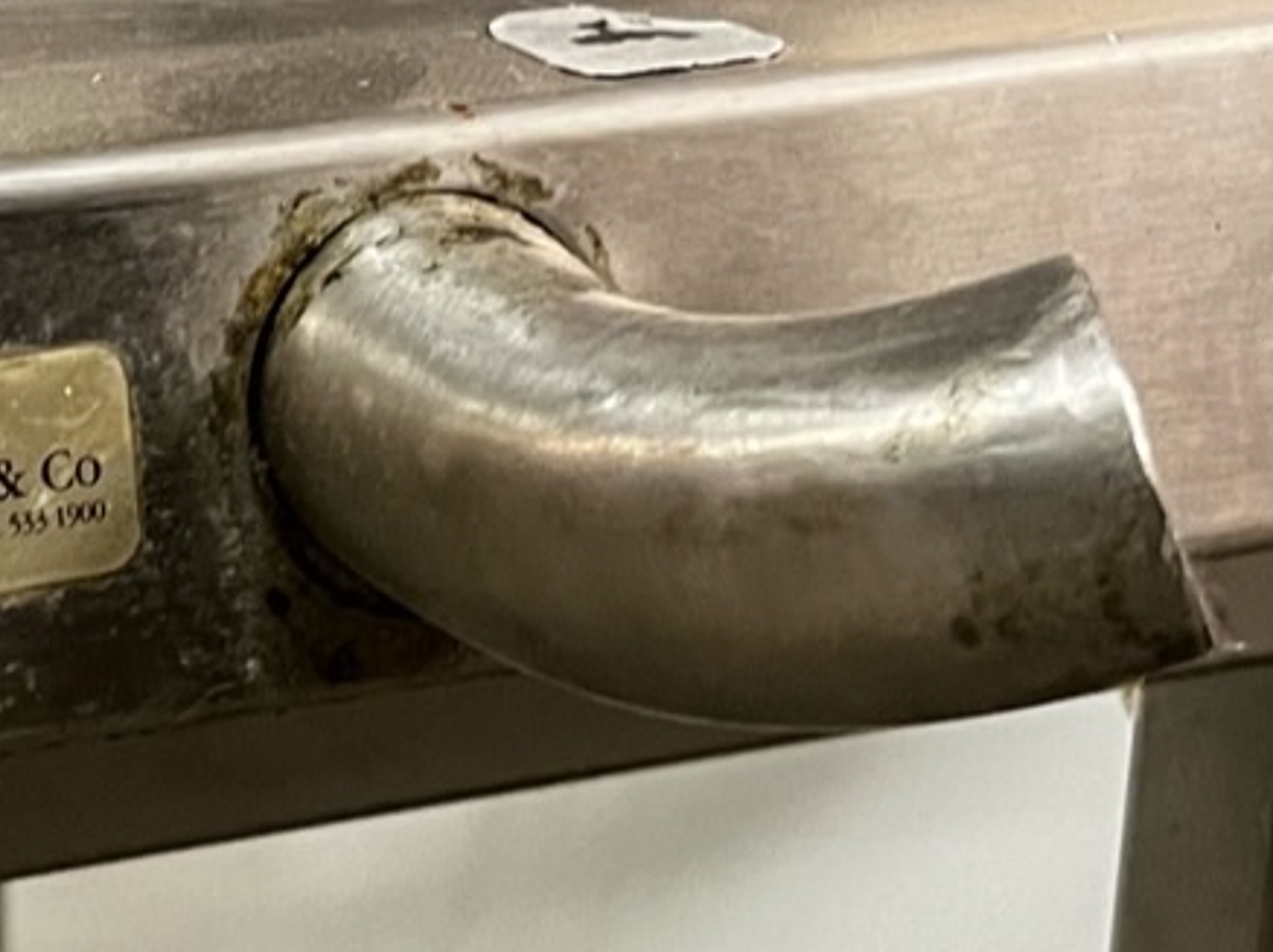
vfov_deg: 12.0
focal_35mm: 122
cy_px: 873
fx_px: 4483
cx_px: 4
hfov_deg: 15.9
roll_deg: +0.6
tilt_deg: -28.0
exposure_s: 1/50
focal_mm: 5.1
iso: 250
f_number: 1.6
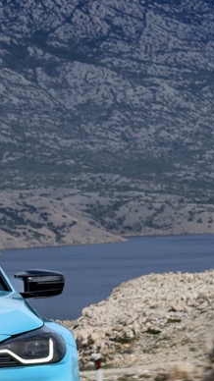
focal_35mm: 211
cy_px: 317
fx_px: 2130
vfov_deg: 10.2
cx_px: -111
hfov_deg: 5.7
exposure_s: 1/15
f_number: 13
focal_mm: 61
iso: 32
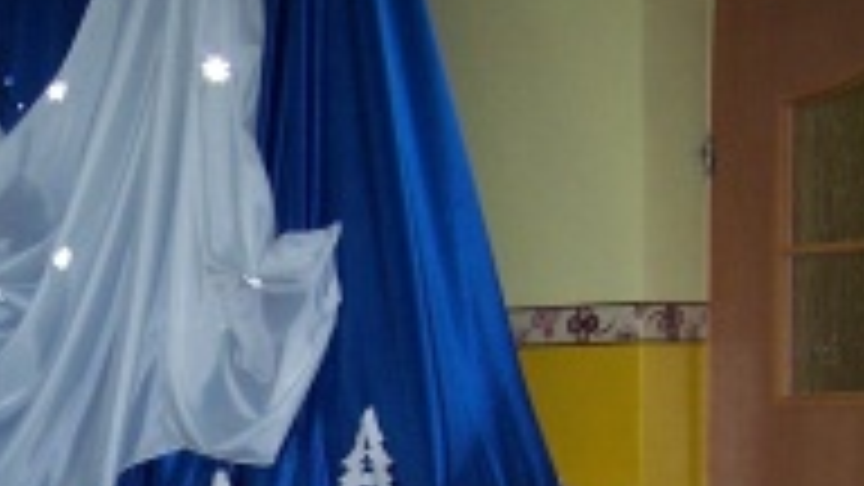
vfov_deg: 10.7
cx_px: 32
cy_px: 817
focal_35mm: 108
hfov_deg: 19.3
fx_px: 2474
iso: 140
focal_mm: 6.3
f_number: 2.8
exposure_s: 1/60
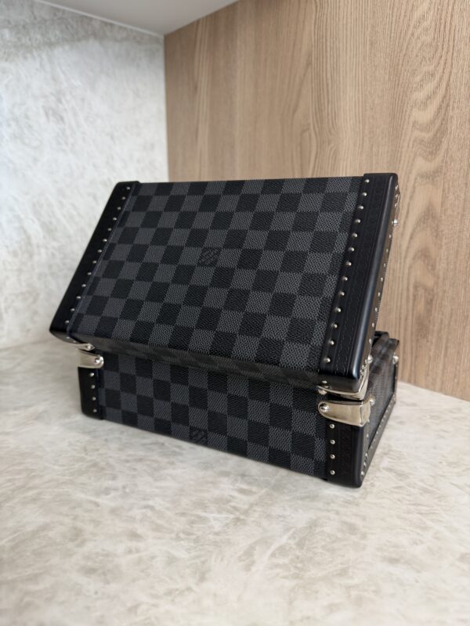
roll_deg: -0.8
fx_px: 434
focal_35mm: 24
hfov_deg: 56.8
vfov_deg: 71.6
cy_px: 313
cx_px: 235
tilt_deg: -12.6
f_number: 1.78
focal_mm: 6.76
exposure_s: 1/120
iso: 125
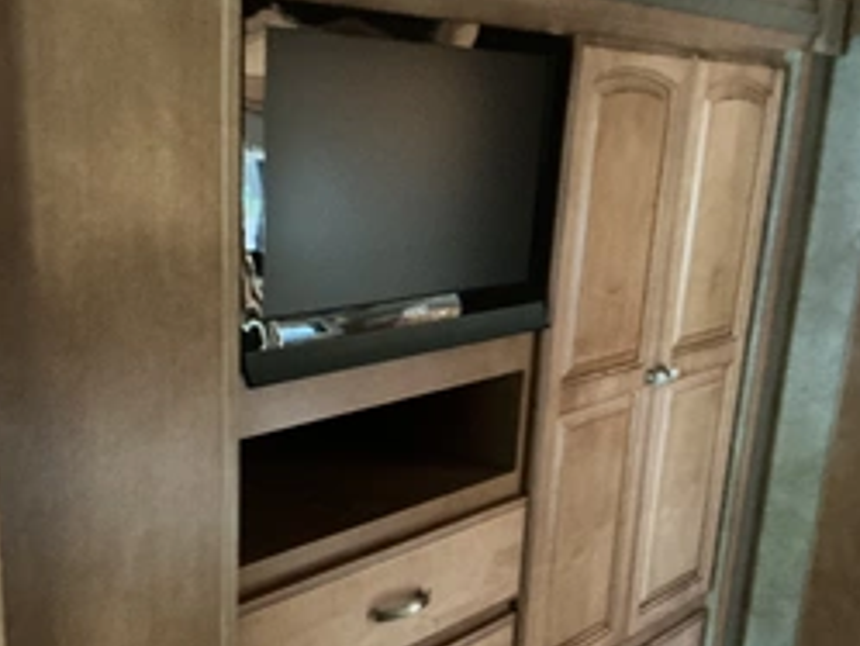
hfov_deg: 42.0
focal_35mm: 45
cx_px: 401
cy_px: 473
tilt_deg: -17.8
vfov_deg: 31.7
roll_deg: -4.3
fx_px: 1119
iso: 640
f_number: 1.8
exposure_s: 1/21
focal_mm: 3
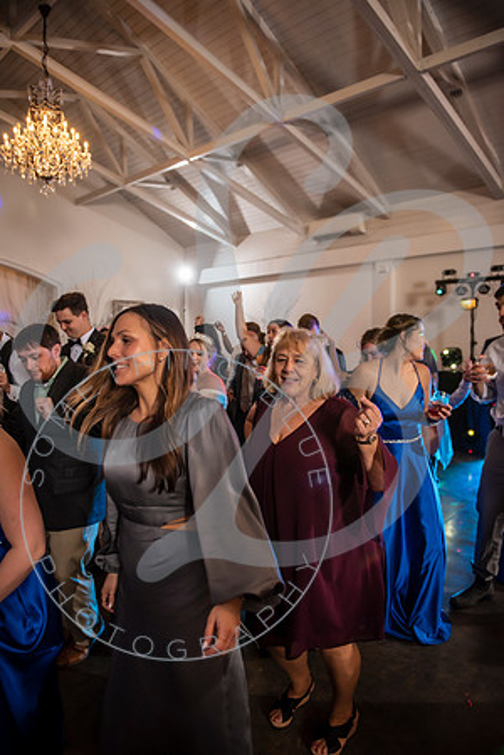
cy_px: 378
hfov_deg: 53.1
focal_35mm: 24
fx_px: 504
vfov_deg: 73.7
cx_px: 252
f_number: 2.8
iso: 1600
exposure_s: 1/125
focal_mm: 24
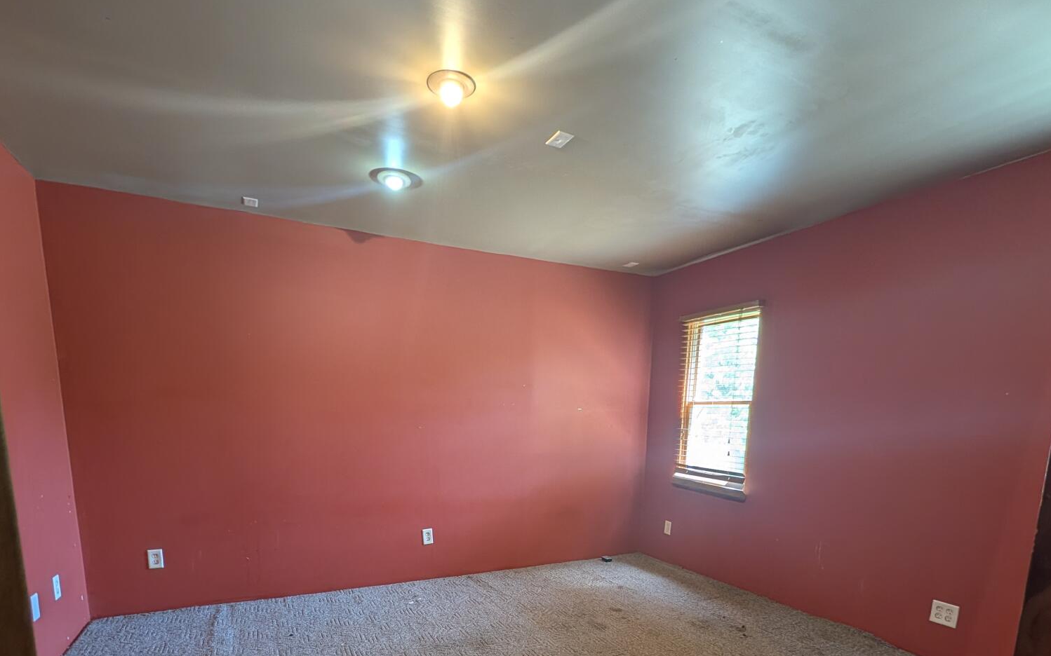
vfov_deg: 63.2
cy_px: 507
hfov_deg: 94.4
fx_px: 487
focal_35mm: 17
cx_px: 527
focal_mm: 2.02
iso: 45
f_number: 1.7
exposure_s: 1/40
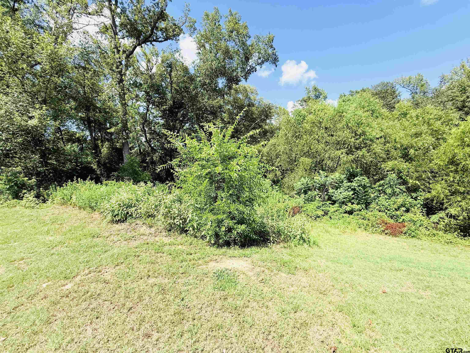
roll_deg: +0.8
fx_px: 190
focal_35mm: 14
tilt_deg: +0.0
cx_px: 235
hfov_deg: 102.1
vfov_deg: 85.7
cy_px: 176
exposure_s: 1/742
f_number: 2.2
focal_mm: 2.22
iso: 50
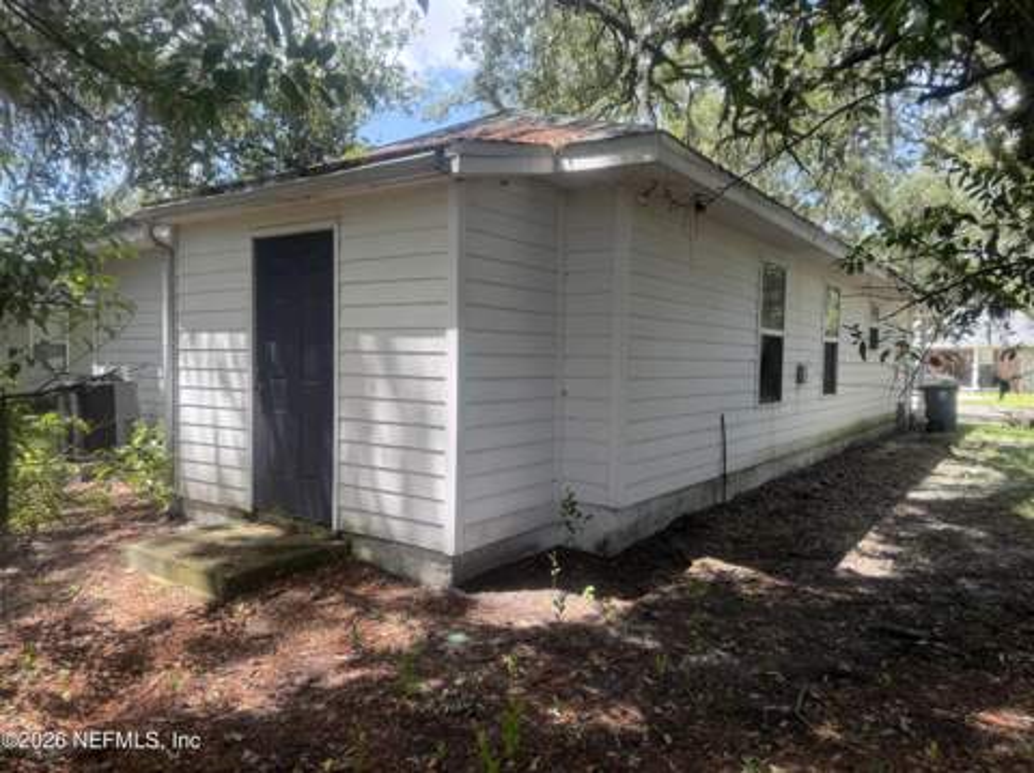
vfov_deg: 56.7
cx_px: 517
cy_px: 386
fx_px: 716
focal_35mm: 24
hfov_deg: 71.7
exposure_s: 1/563
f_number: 1.78
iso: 80
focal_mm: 6.76
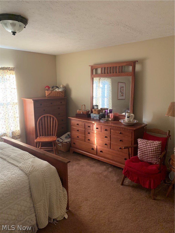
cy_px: 116
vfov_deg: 67.3
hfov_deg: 53.1
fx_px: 175
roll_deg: +0.9
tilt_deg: -11.0
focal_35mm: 26
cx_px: 88
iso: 400
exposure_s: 1/48
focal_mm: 4.25
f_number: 1.8
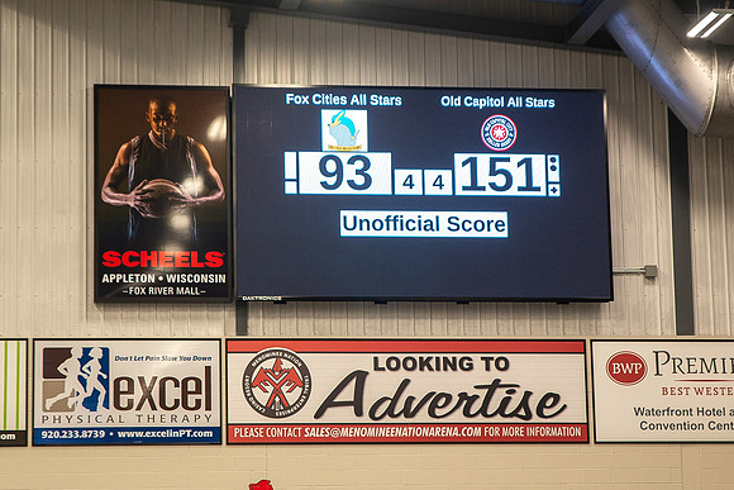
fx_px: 2681
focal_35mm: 131
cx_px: 367
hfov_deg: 15.6
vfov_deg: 10.4
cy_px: 218
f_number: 4
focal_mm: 70
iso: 500
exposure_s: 1/250
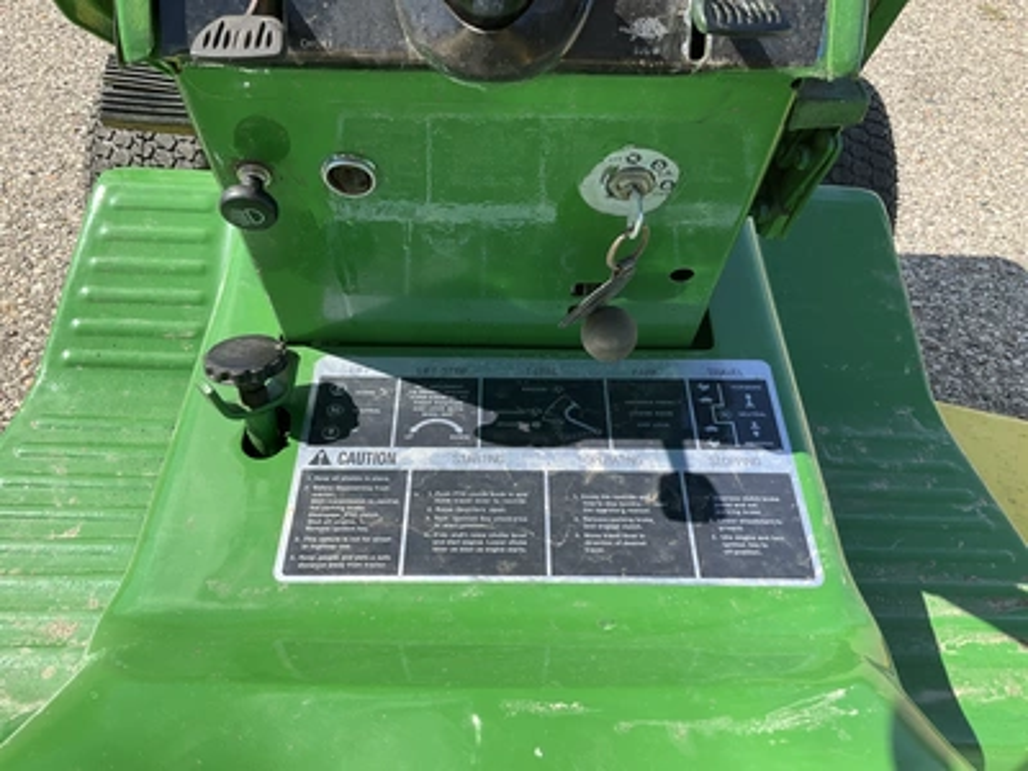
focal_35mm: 29
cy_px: 386
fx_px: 861
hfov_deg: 61.7
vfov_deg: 48.2
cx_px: 514
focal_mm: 3
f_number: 1.8
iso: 25
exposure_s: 1/1055
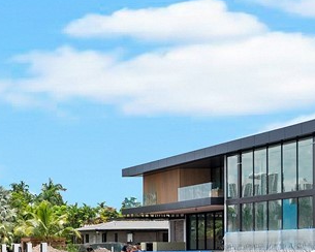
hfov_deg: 20.9
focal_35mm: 73
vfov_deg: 20.3
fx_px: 681
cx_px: -195
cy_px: 255
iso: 200
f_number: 8
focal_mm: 14
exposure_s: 1/640
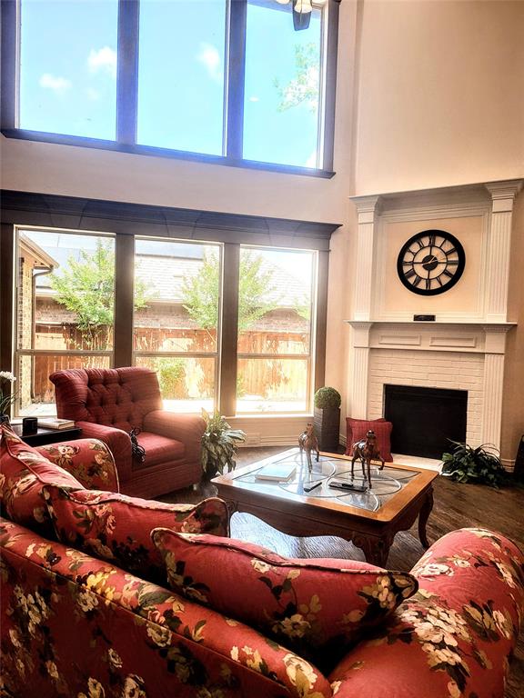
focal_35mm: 24
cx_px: 262
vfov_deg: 71.6
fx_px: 484
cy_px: 349
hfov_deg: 56.8
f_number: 1.8
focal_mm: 5
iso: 40
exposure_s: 1/235
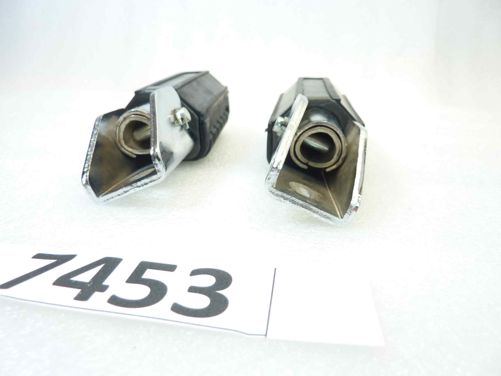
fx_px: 362
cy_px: 188
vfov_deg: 54.9
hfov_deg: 69.4
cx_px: 250
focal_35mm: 25
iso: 80
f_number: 3.3
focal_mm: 4.1
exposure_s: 1/15
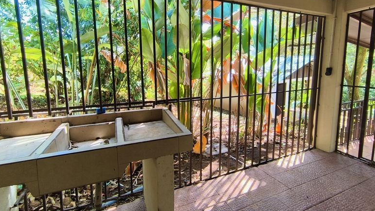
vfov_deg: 60.5
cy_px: 85
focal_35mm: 18
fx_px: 179
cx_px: 187
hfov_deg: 92.7
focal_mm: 1.65
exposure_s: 1/100
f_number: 2.2
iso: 64
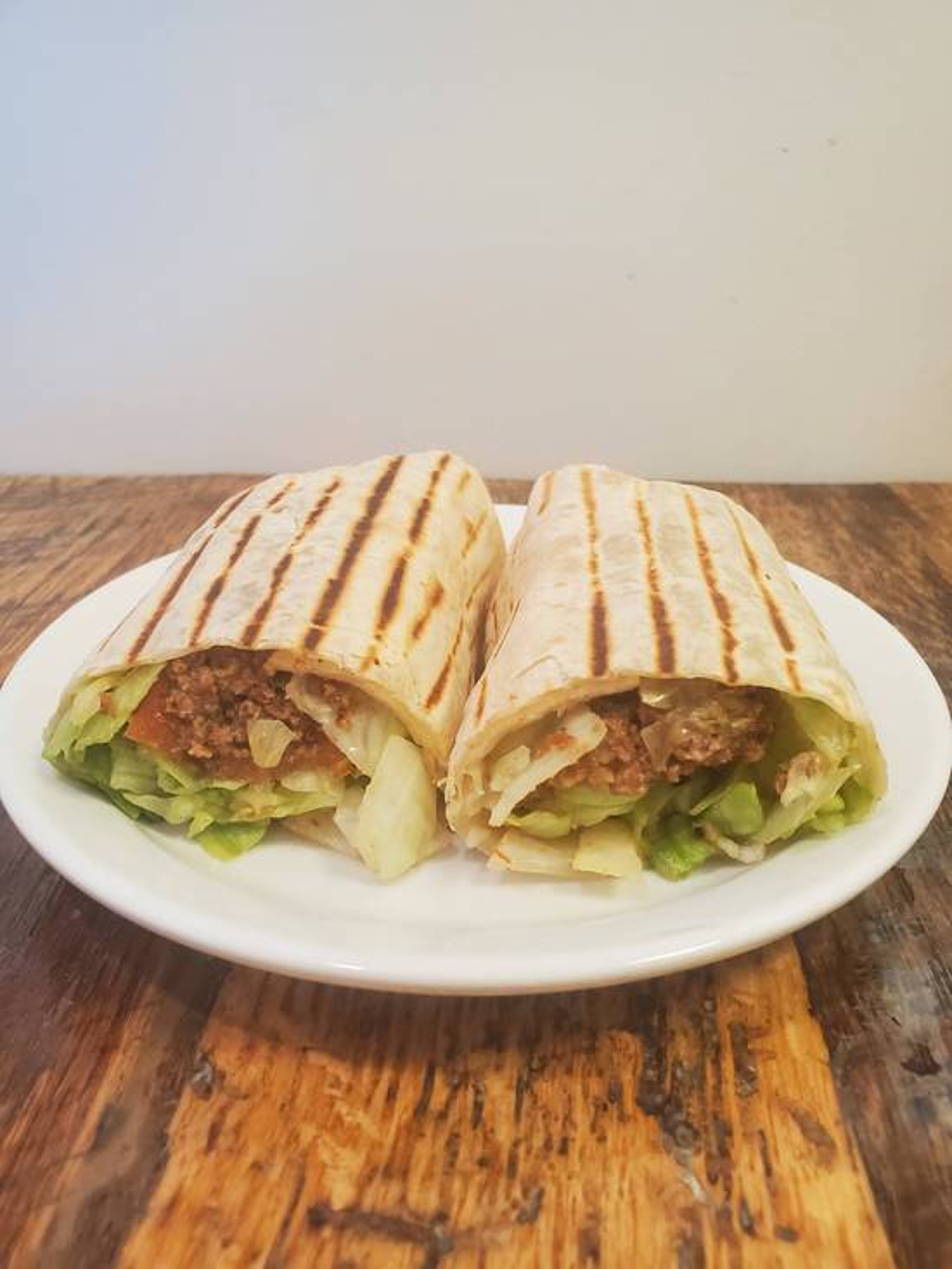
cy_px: 634
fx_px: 953
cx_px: 476
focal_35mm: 26
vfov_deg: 67.3
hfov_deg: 53.1
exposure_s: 1/60
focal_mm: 4.3
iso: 250
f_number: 2.4
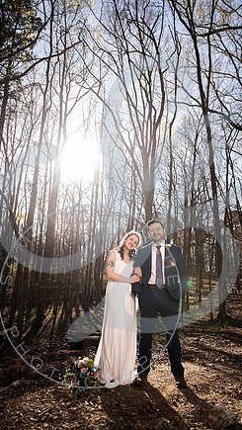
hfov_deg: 44.4
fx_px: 296
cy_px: 221
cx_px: 134
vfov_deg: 71.9
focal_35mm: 26
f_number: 2.8
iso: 100
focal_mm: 24
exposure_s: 1/800
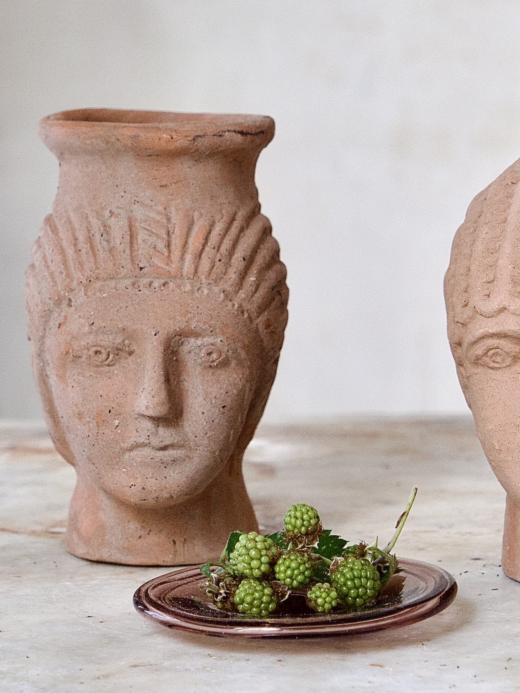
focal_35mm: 92
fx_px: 1843
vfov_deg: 21.3
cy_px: 346
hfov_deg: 16.1
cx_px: 260
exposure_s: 1/100
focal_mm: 46
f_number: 3.9
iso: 400
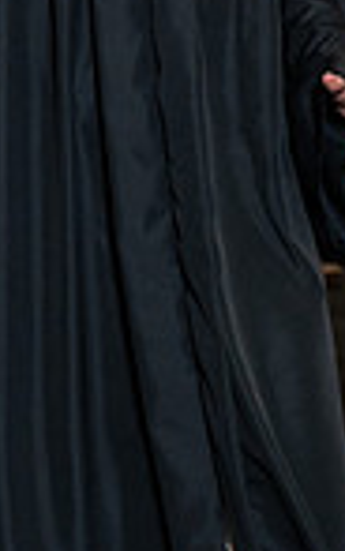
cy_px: -111
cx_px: -251
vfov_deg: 7.4
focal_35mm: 281
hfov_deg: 4.6
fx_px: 4223
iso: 1250
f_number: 4.5
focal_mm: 70
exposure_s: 1/200
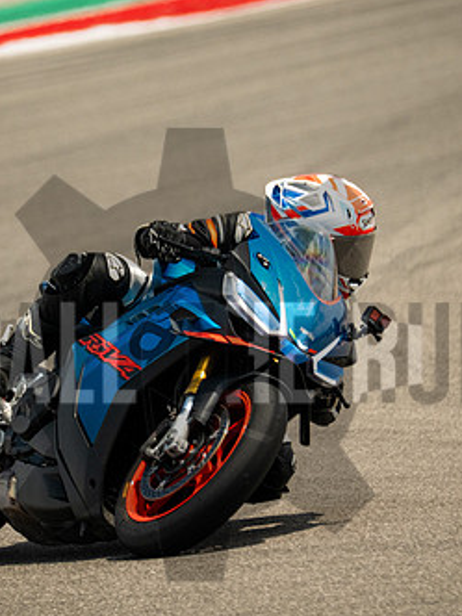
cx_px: 195
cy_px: 355
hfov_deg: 1.5
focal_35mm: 973
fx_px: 17315
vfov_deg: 2.0
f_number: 5.6
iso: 500
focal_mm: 386
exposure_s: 1/1600
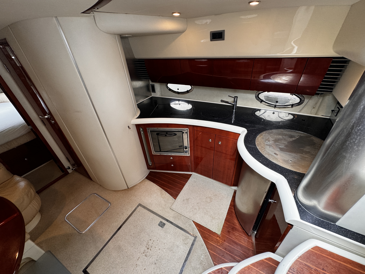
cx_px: 182
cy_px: 137
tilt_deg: -34.0
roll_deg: +4.4
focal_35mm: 14
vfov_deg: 85.7
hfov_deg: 102.1
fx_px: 148
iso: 200
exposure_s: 1/99
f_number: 2.2
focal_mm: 2.22
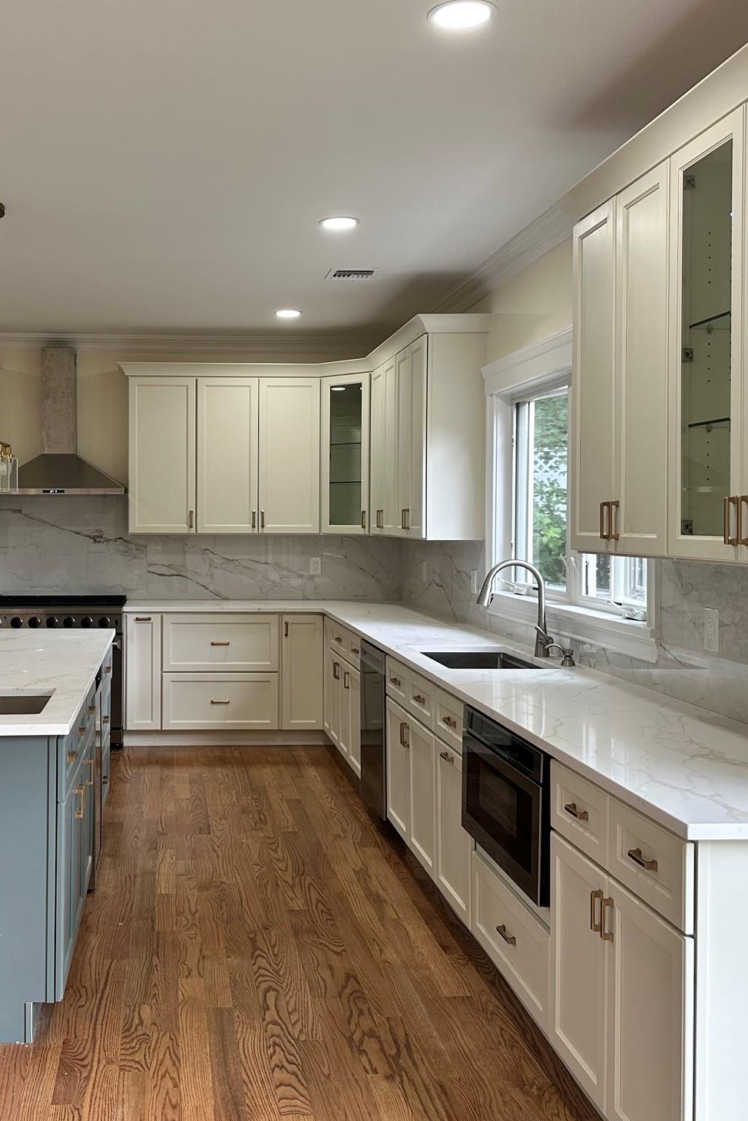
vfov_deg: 54.4
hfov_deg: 37.2
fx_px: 1091
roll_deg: -0.1
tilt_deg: +0.3
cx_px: 217
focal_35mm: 35
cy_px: 539
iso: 125
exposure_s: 1/121
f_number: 1.78
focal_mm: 6.86
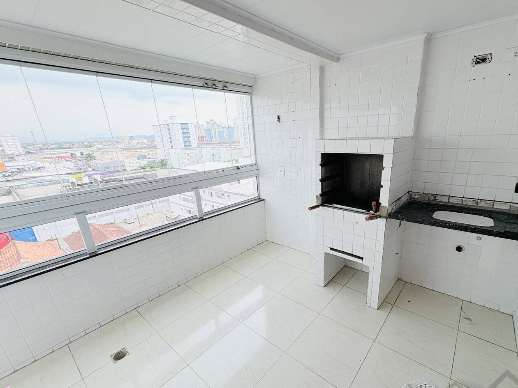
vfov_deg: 78.0
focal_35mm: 16
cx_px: 290
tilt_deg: -18.4
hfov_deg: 94.1
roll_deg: +2.5
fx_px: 239
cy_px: 210
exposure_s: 1/289
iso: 50
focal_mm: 2.22
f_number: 2.2
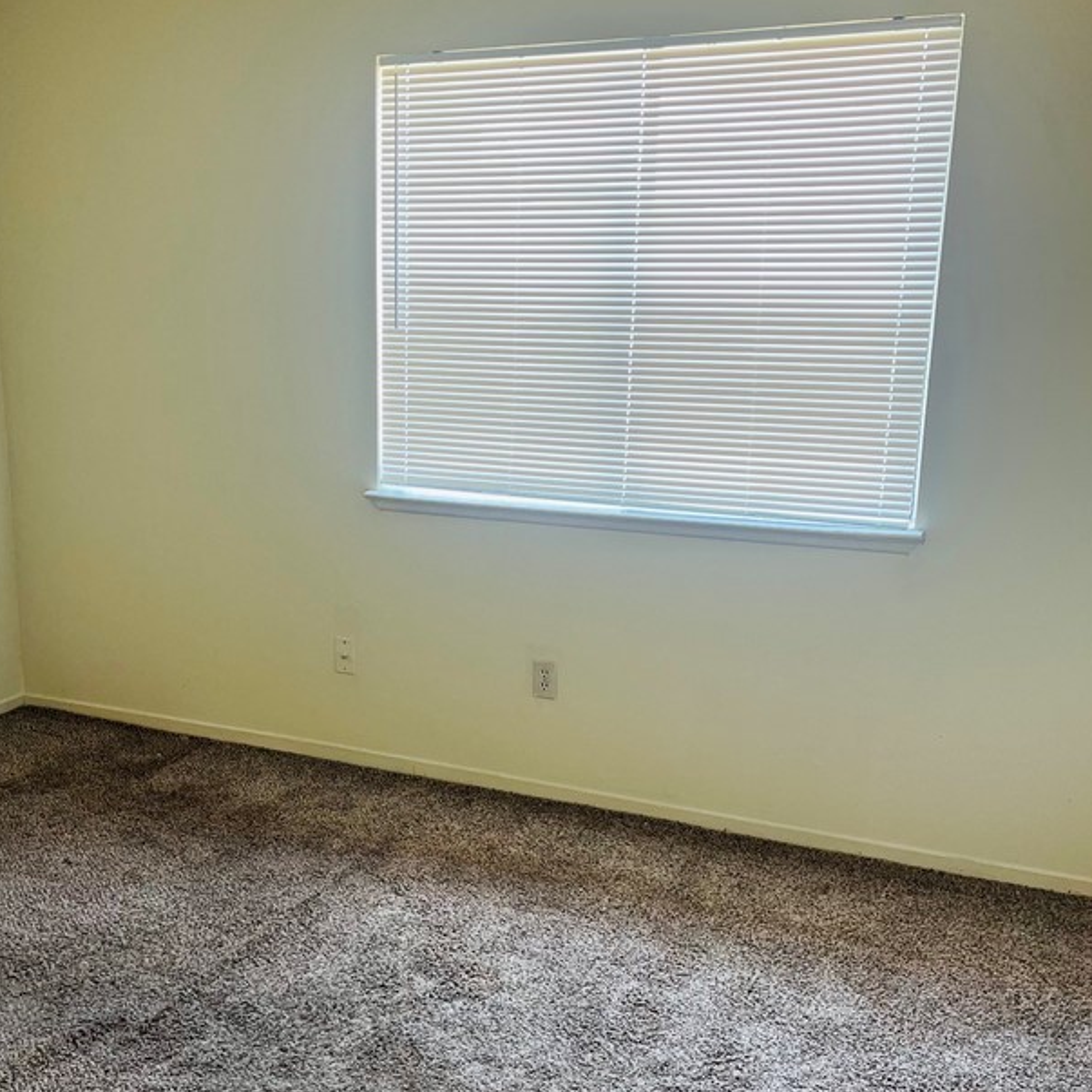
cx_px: 424
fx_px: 1392
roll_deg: +0.7
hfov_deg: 42.6
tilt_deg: -12.8
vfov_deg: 42.7
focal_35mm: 39
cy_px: 632
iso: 64
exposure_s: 1/60
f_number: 1.6
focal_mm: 5.1
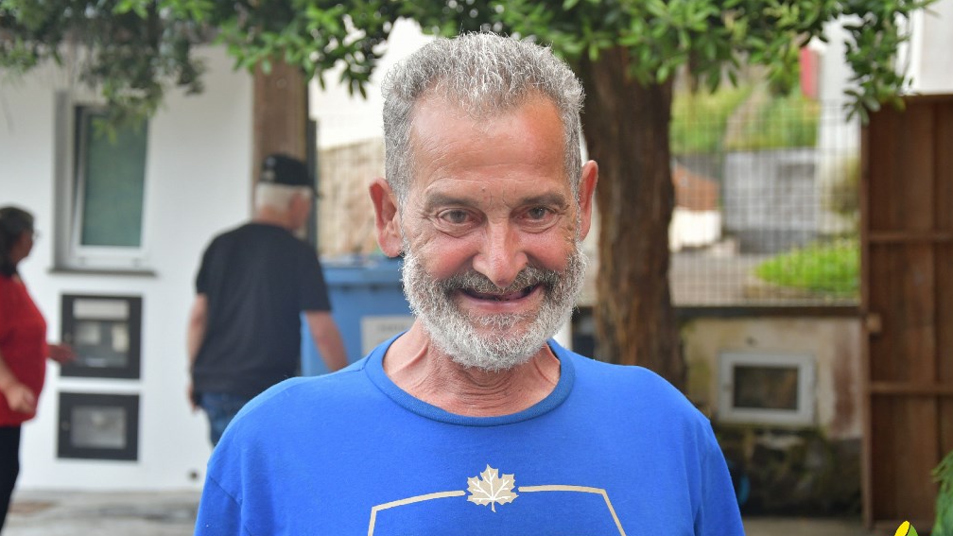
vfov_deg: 18.0
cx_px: 479
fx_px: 1693
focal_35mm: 67
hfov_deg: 31.4
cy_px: 291
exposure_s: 1/200
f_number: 4.8
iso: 800
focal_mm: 42
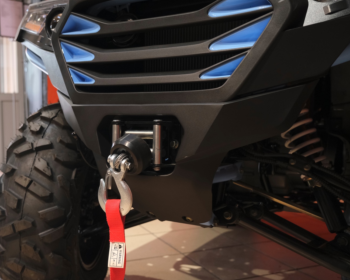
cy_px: 142
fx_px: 383
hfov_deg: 48.8
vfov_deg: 40.1
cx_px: 139
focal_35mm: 37
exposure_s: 1/125
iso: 1600
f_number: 4
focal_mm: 21.2
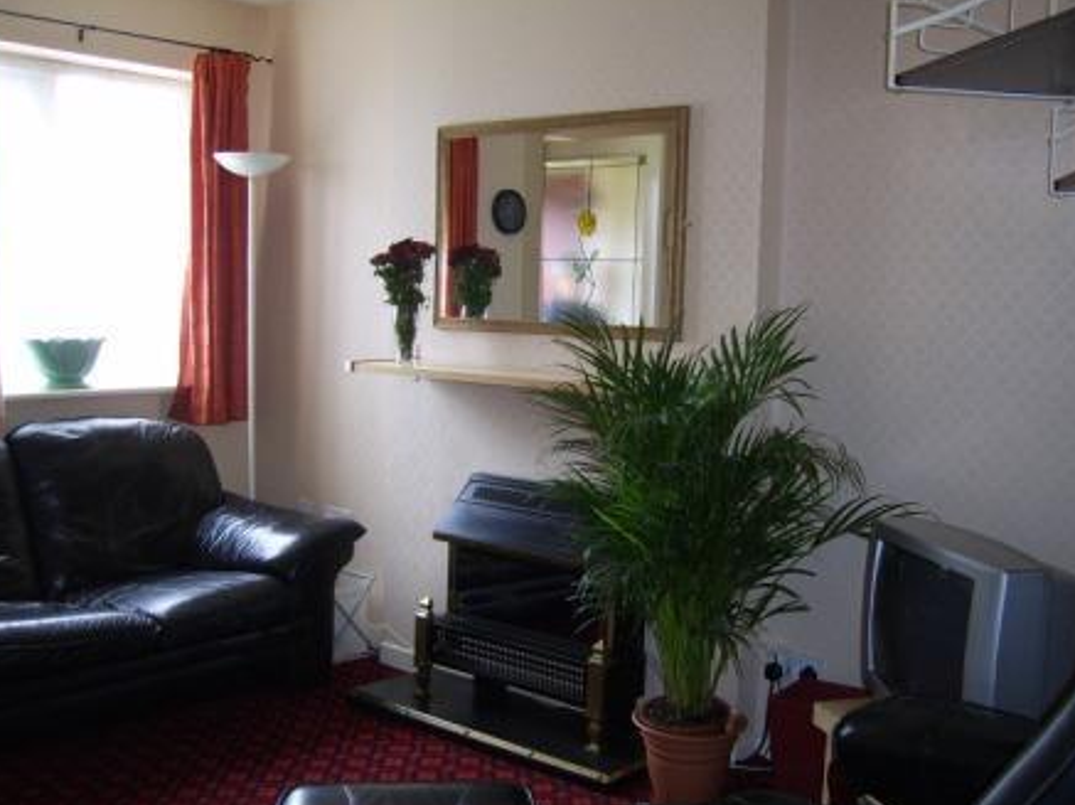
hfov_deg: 47.9
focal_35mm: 39
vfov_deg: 36.8
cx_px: 531
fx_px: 1210
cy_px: 404
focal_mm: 7.8
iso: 100
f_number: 2.8
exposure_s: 1/30
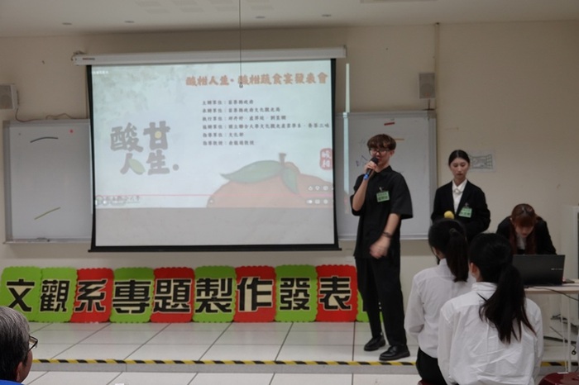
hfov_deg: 40.4
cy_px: 192
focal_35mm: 49
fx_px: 788
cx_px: 290
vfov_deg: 27.5
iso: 320
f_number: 4
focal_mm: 18.63
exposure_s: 1/50
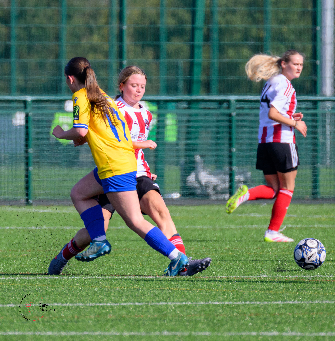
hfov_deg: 1.8
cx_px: 119
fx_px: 10693
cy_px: 133
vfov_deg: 1.8
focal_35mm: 968
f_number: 5.6
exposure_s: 1/2000
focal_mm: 400
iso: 560
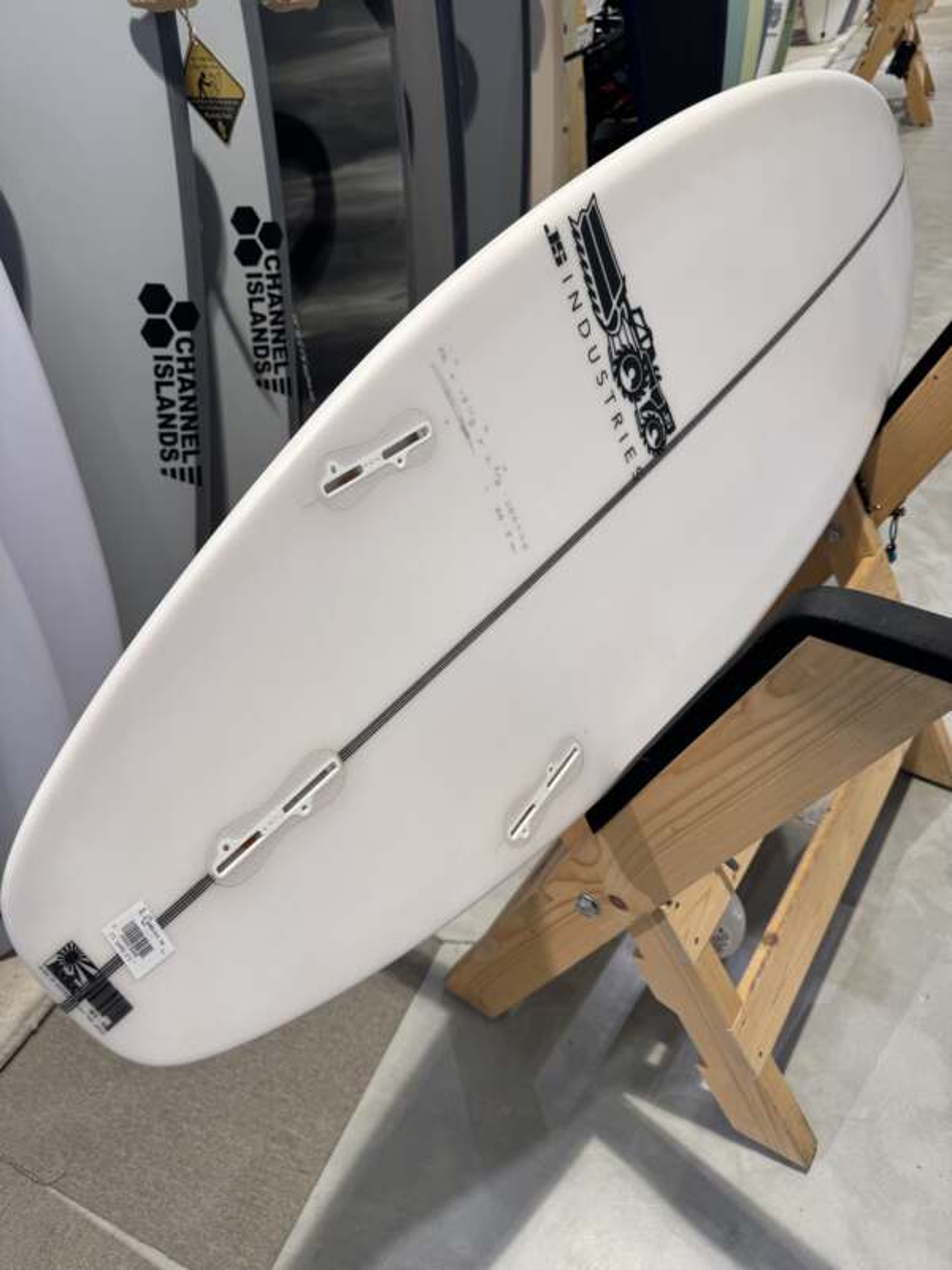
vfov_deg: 71.6
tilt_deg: -40.2
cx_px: 476
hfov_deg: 56.8
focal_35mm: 24
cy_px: 635
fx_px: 880
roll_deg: +7.6
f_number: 1.78
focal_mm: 6.76
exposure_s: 1/100
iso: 64
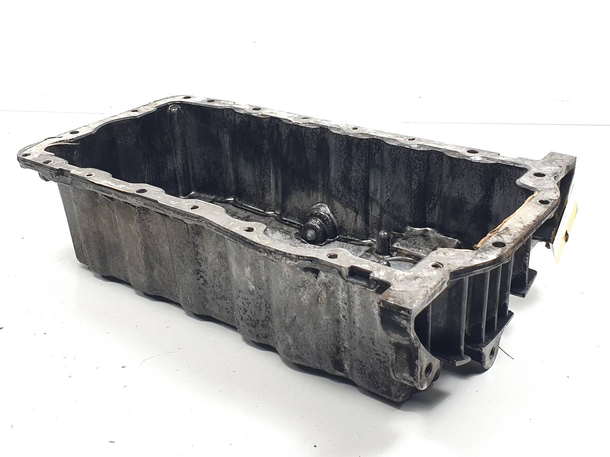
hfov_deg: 67.3
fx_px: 458
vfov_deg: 53.1
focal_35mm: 26
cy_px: 228
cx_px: 305
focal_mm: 4.3
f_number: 2.4
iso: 50
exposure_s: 1/133
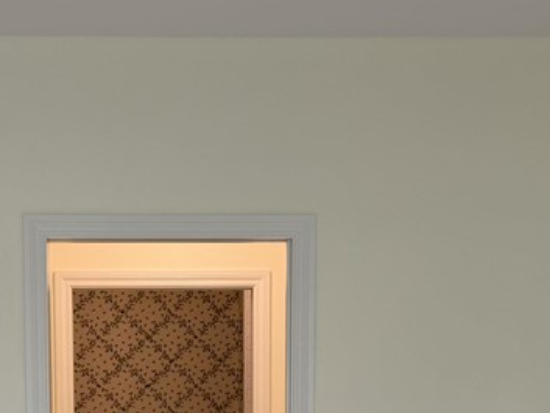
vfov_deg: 16.2
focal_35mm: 87
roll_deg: +0.4
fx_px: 1383
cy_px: 514
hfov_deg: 22.4
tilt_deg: -3.8
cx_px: 199
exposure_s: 1/120
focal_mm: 6.76
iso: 100
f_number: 1.78
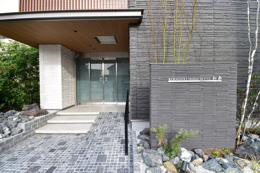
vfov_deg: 77.3
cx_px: 130
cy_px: 86
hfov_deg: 100.4
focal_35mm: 15
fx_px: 108
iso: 100
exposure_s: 1/50
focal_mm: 10
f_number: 7.1
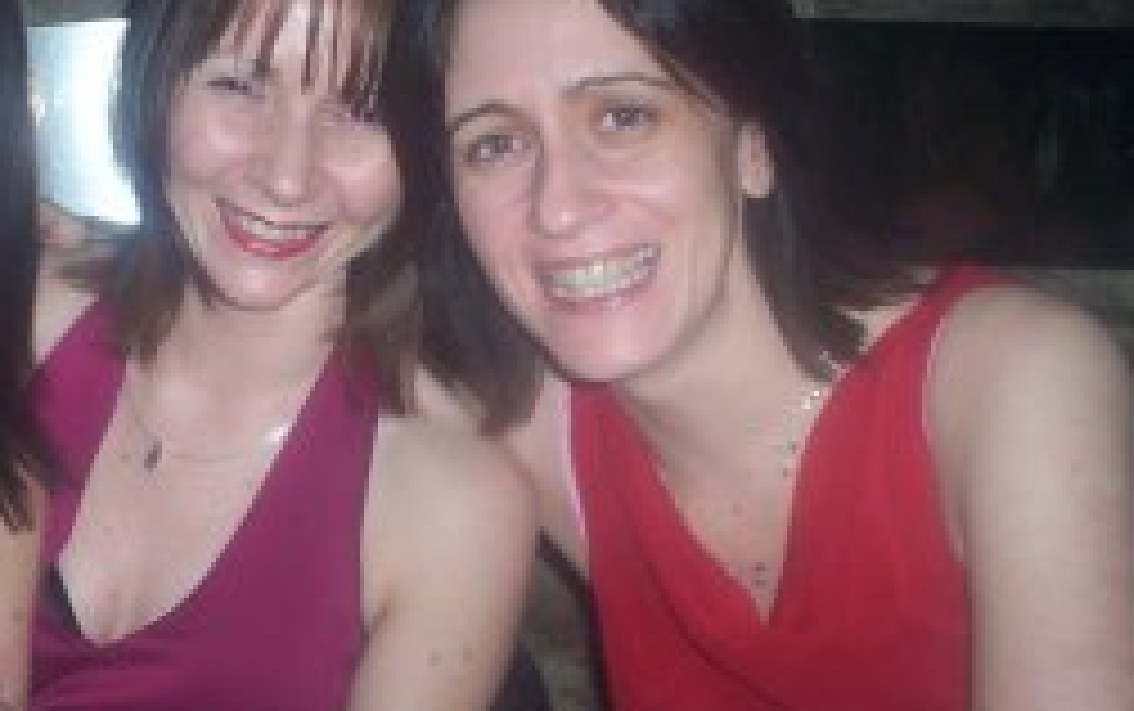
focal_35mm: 64
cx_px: 279
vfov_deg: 20.4
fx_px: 1980
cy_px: 378
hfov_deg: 31.4
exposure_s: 1/60
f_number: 4.5
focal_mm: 4.99
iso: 140
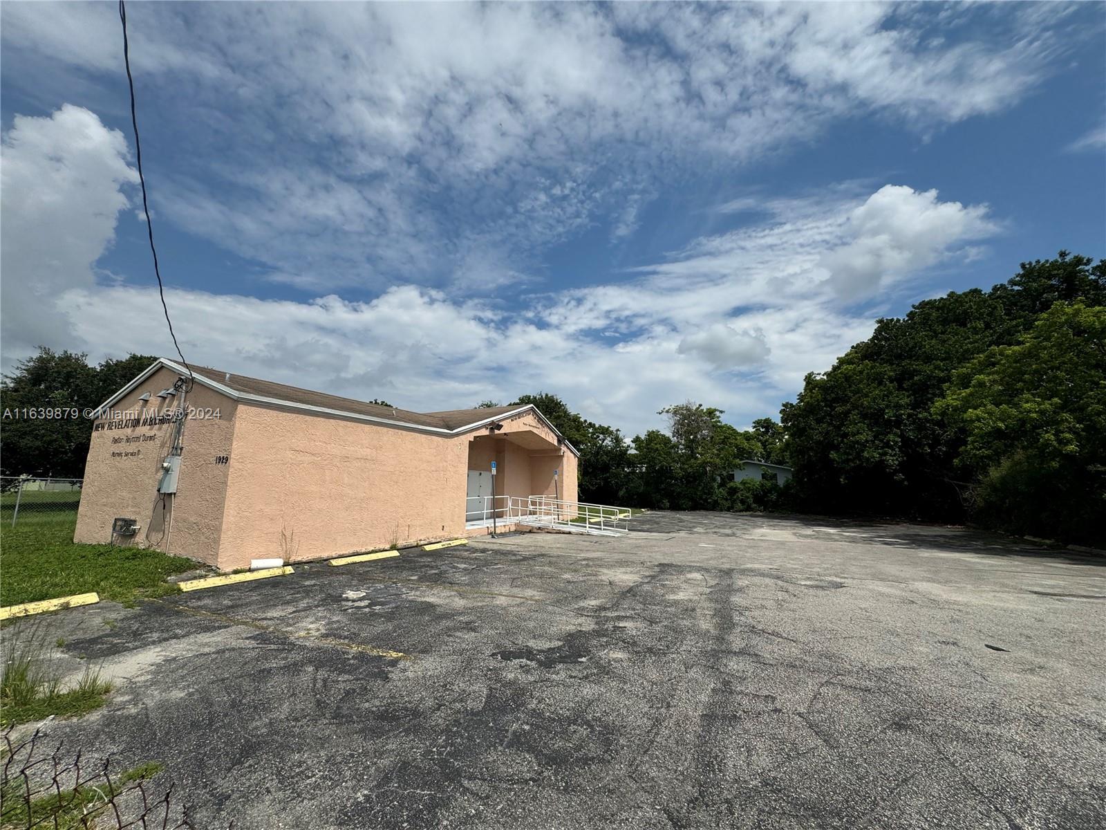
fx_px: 447
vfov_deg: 85.7
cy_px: 415
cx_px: 553
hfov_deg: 102.1
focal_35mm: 14
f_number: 2.2
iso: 40
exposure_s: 1/4926
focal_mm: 2.22
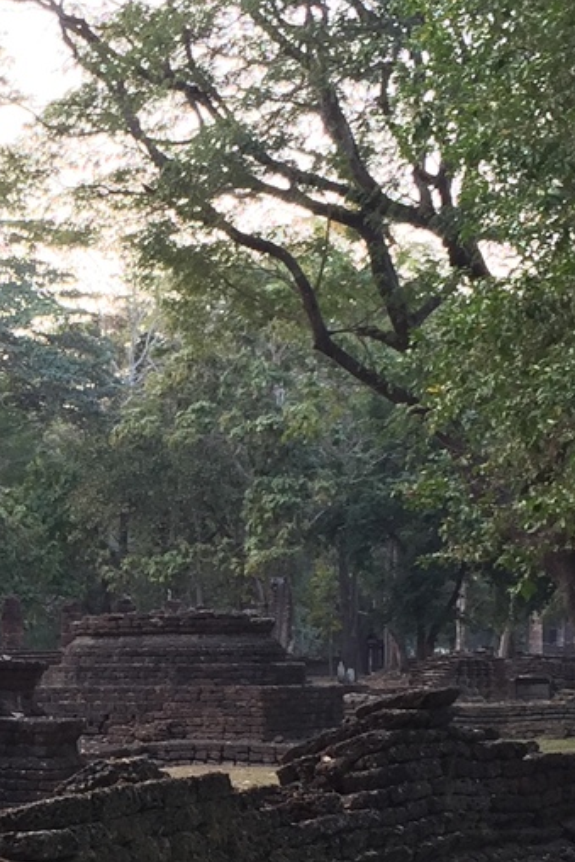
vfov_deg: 21.2
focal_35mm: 95
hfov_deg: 14.1
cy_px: 686
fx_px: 2274
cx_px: -54
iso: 32
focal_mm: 4.15
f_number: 2.2
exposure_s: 1/40
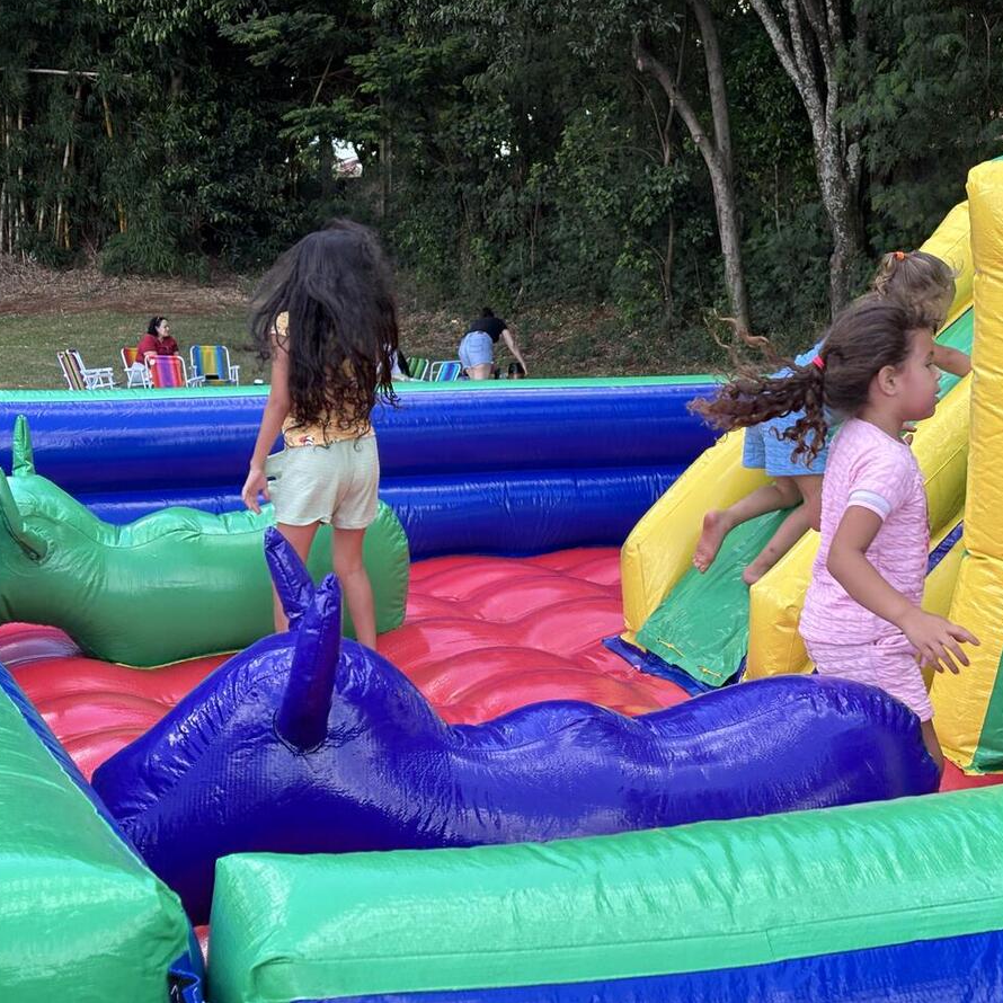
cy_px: 502
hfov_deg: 27.6
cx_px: 659
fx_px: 2032
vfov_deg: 27.7
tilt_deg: -4.5
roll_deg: -0.9
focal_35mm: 62
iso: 32
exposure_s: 1/266
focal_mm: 5.96
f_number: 1.6
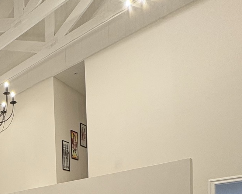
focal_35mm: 40
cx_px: -20
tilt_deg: -0.8
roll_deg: +3.1
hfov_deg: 38.5
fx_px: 287
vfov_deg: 30.2
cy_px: 248
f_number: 2.2
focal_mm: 2.22
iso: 200
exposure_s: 1/50
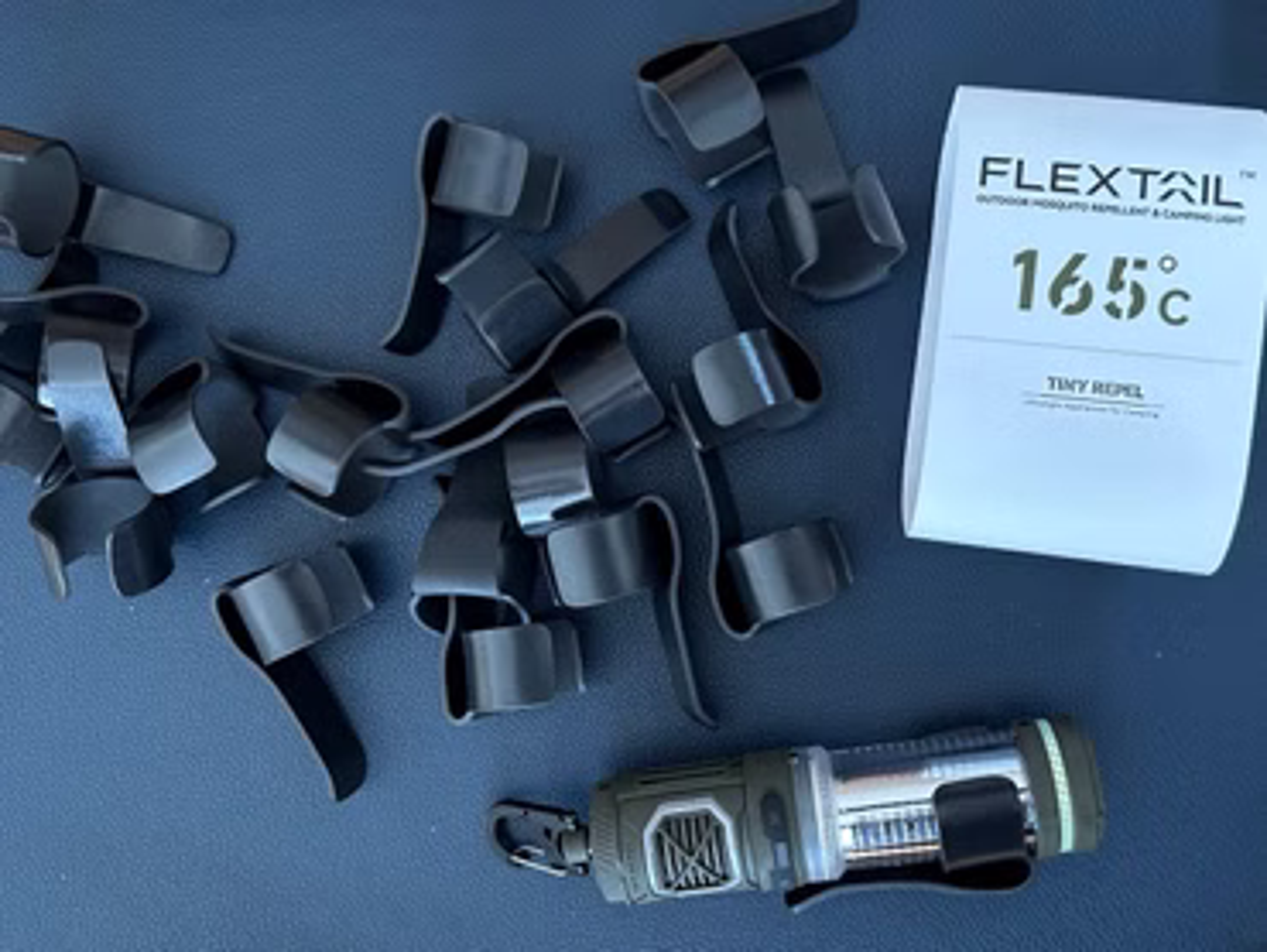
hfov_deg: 71.6
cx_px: 634
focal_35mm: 24
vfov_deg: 56.9
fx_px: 879
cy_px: 476
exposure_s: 1/92
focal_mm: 6.86
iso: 250
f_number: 1.78
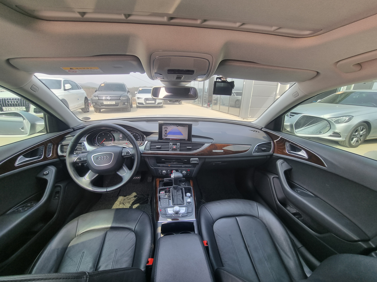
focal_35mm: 13
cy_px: 141
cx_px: 188
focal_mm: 2.2
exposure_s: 1/120
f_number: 2.2
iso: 64
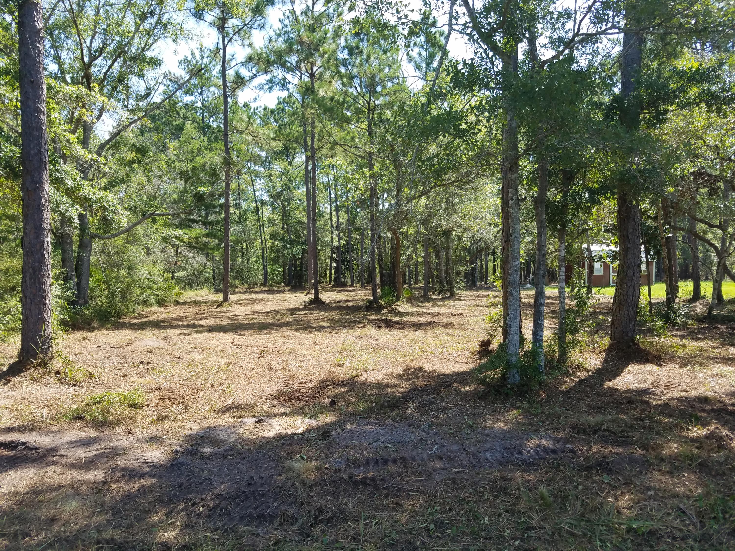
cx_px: 368
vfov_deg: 53.1
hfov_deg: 67.3
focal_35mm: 26
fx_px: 552
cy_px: 276
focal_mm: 4.2
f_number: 1.7
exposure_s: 1/704
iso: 50
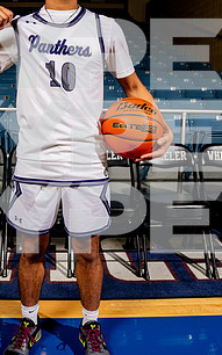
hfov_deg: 34.6
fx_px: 349
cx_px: 58
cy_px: 137
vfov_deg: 53.5
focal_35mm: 36
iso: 250
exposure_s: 1/125
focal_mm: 24
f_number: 7.1
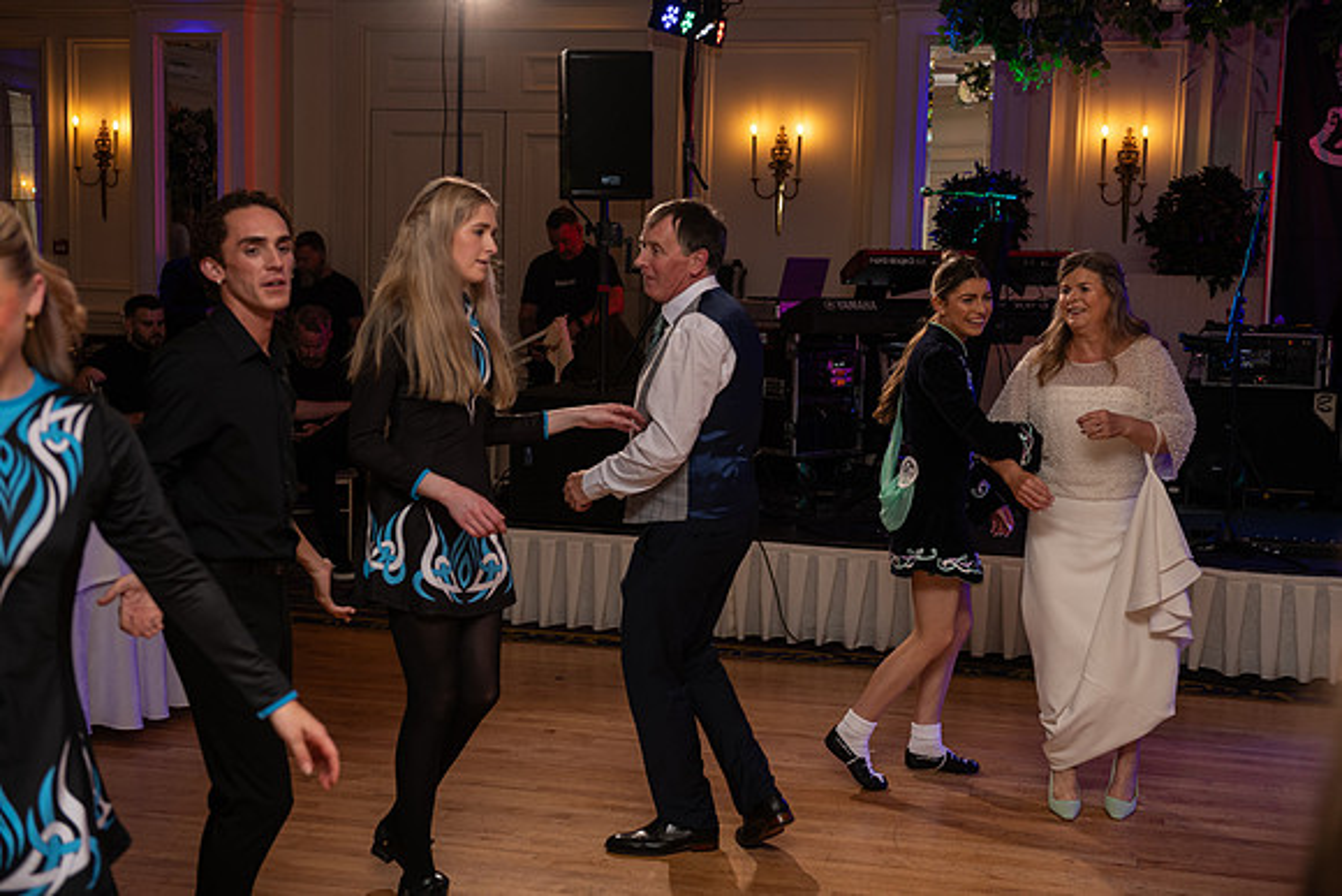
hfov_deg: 39.6
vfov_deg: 27.0
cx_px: 671
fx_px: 1864
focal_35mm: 50
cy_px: 448
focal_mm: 50
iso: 500
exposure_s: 1/160
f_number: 3.5
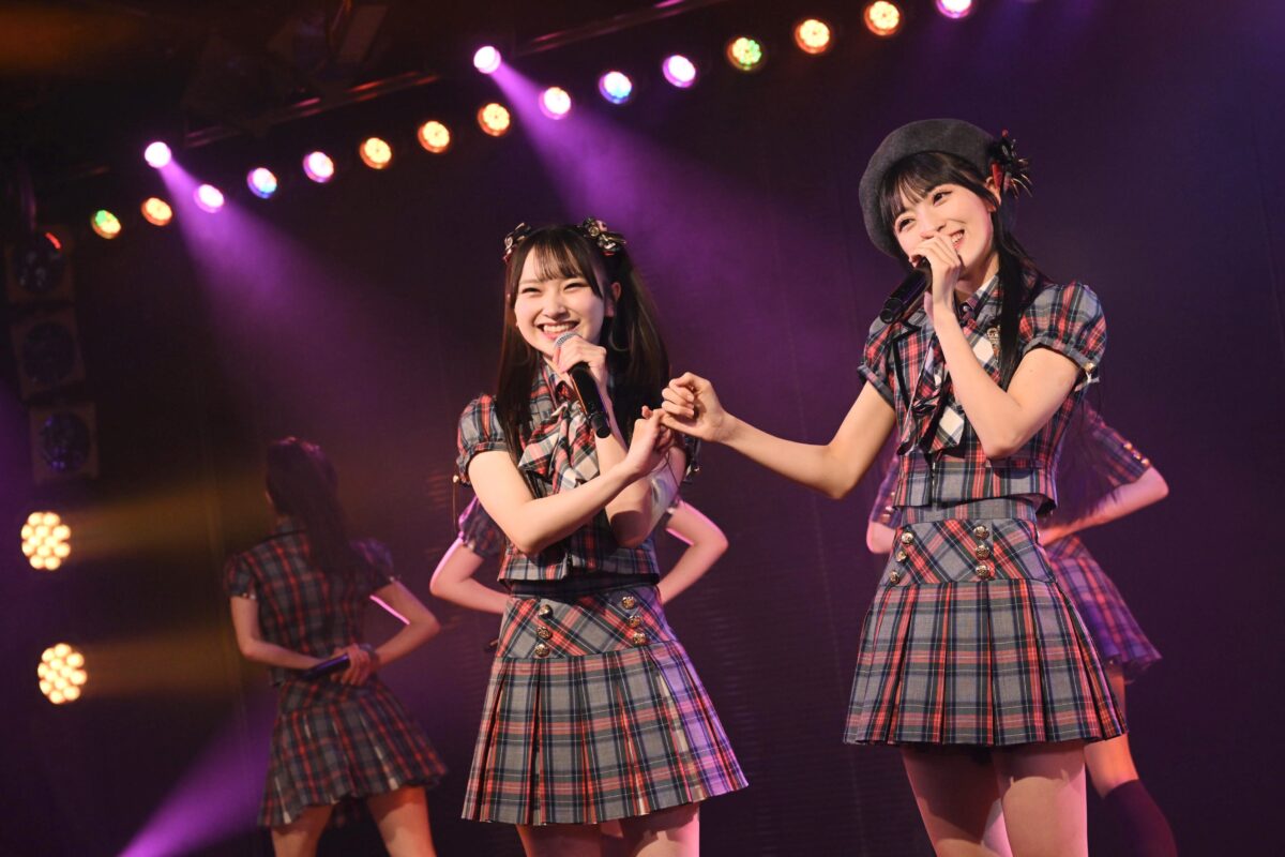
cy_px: 428
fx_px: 2498
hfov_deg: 28.8
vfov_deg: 19.5
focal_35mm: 70
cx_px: 642
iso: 2500
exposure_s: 1/640
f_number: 5.6
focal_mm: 70
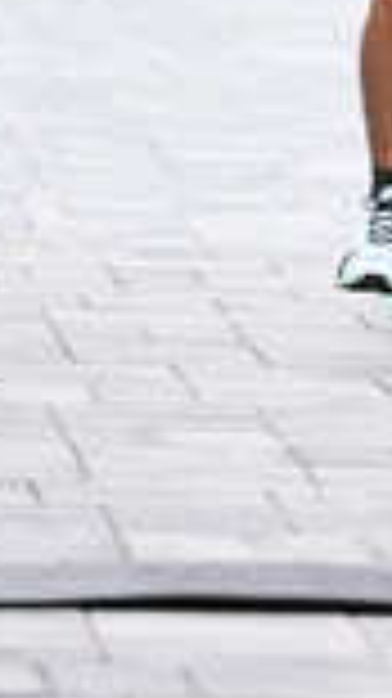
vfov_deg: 4.5
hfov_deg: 2.5
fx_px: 8958
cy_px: -90
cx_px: 435
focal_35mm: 484
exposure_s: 1/1250
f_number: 2.8
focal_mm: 130
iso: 1250
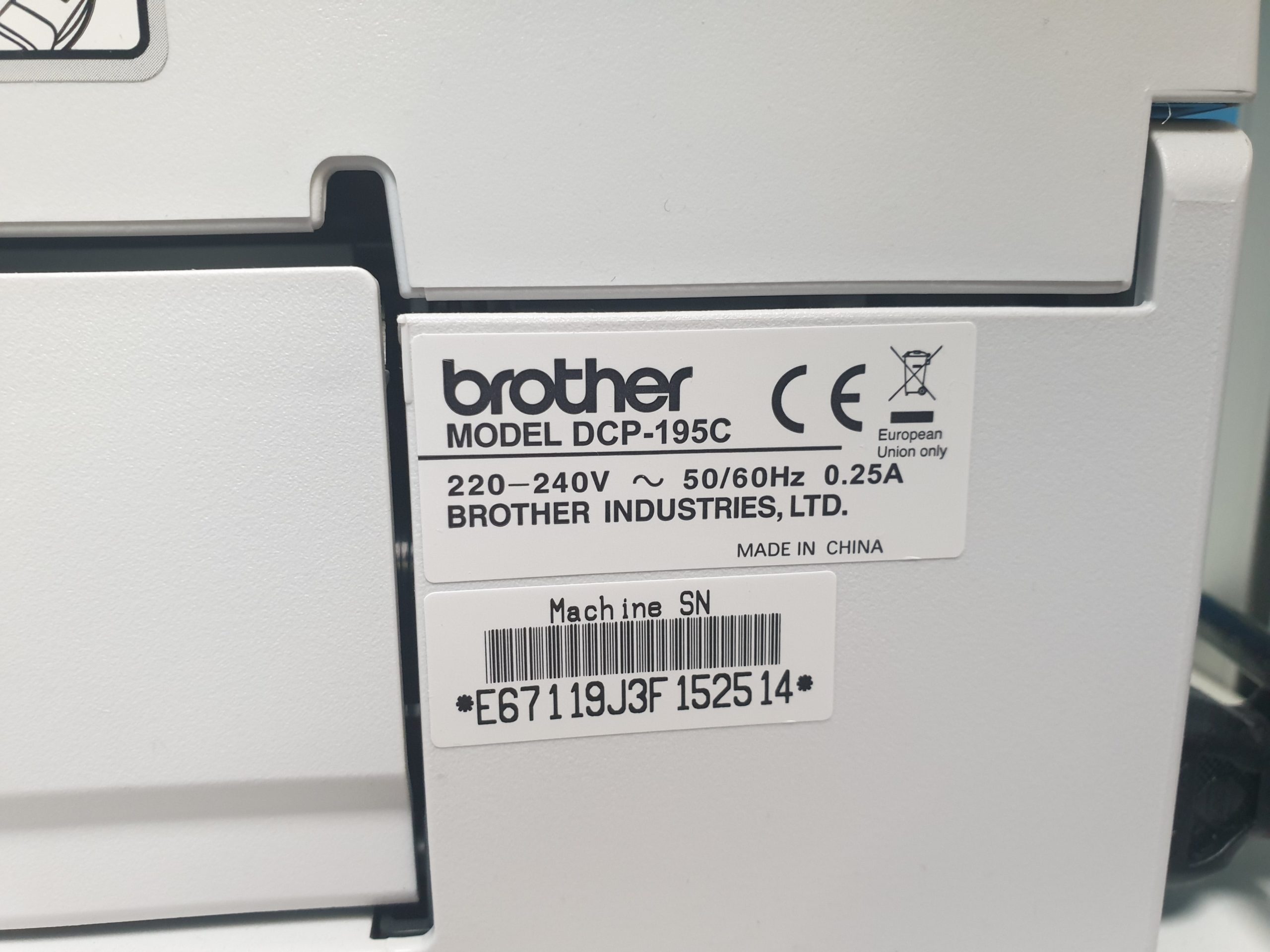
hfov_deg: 67.3
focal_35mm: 26
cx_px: 635
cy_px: 476
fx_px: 954
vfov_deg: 53.1
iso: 250
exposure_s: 1/33
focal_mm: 4.3
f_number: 2.4
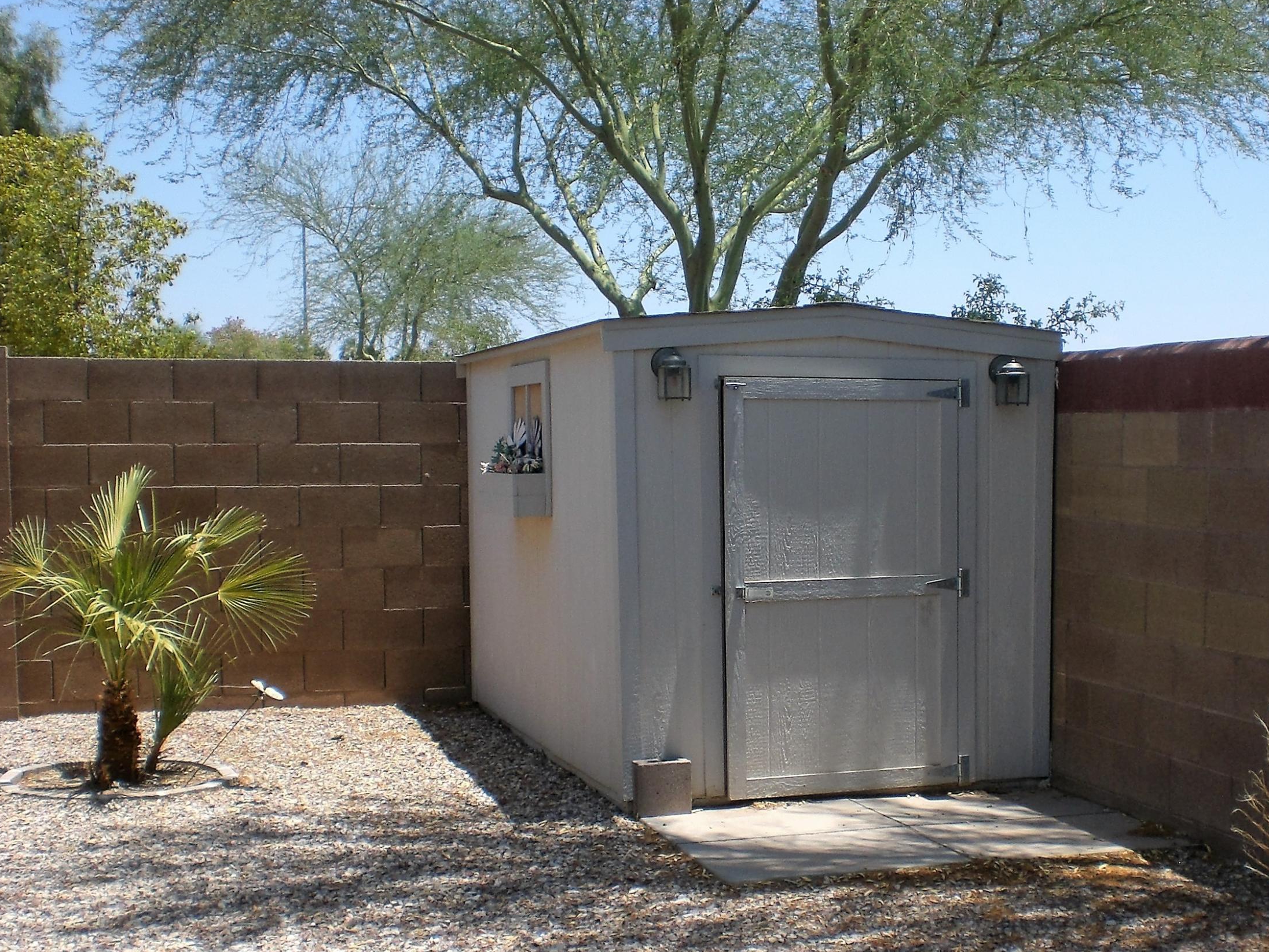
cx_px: 820
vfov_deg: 27.9
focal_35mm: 52
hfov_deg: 36.5
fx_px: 1906
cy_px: 603
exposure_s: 1/500
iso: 50
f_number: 4.4
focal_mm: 6.3
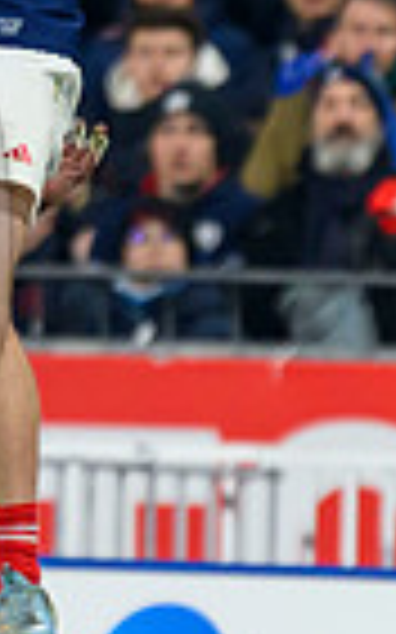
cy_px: 379
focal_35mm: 3545
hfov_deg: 0.4
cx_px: 350
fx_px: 61276
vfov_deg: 0.6
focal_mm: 560
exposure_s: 1/1600
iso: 3200
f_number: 4
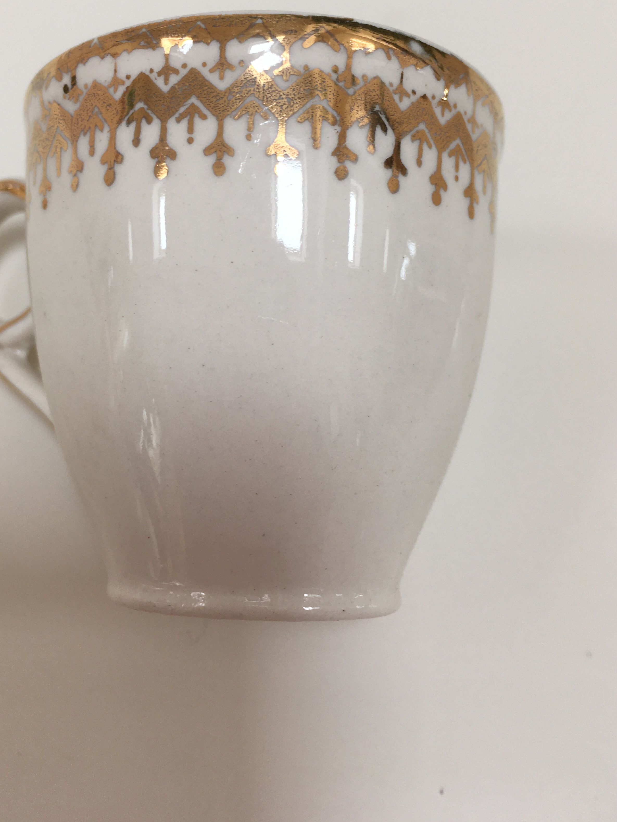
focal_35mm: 37
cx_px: 252
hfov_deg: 38.5
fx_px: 879
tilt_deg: -62.5
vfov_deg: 49.6
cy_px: 302
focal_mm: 4.15
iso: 32
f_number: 2.2
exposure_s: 1/50
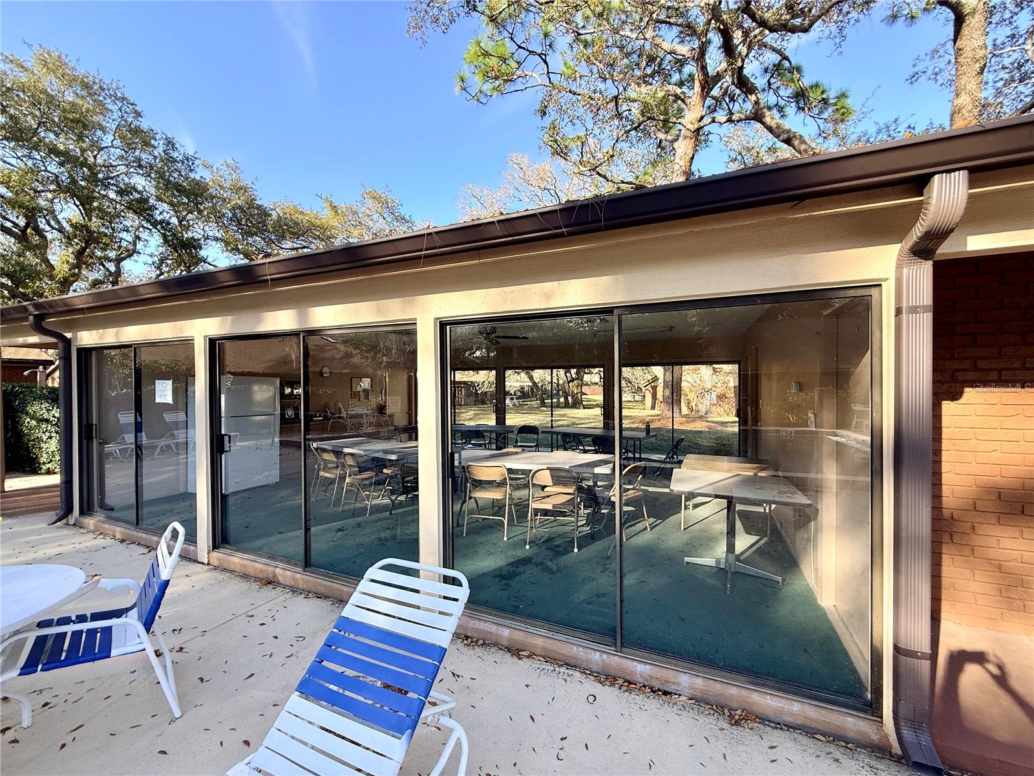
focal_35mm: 14
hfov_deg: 102.1
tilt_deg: -0.5
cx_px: 517
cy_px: 388
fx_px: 418
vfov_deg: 85.7
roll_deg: +0.8
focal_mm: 2.22
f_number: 2.2
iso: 64
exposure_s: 1/344
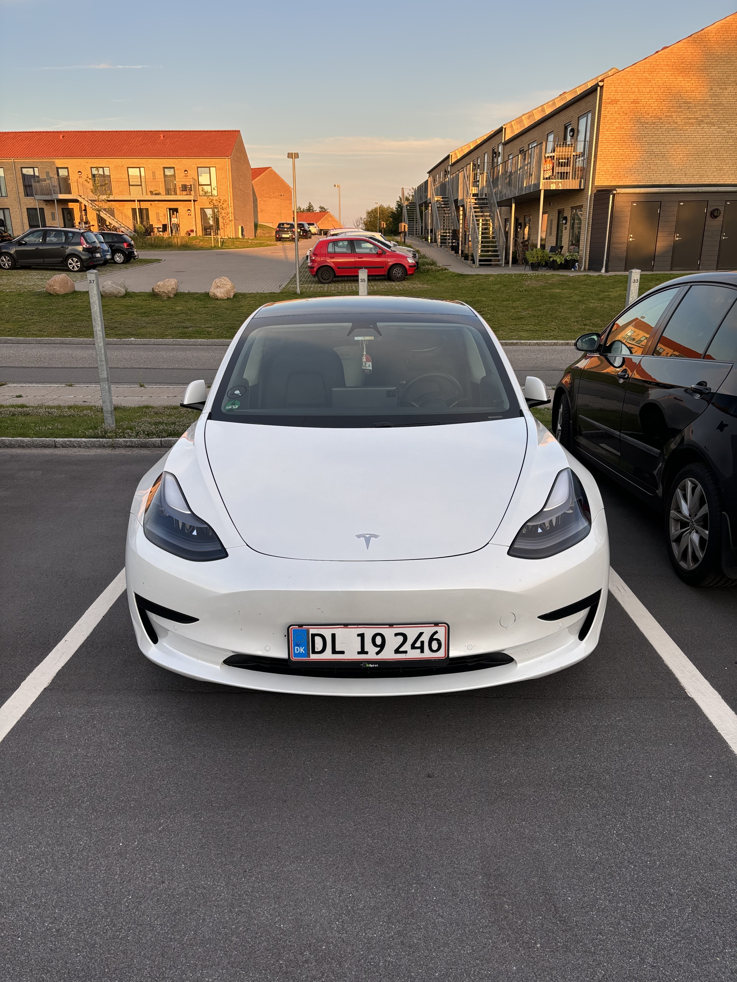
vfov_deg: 67.3
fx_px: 738
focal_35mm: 26
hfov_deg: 53.1
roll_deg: -0.4
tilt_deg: -18.1
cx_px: 368
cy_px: 491
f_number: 1.6
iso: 50
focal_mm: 5.96
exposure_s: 1/338
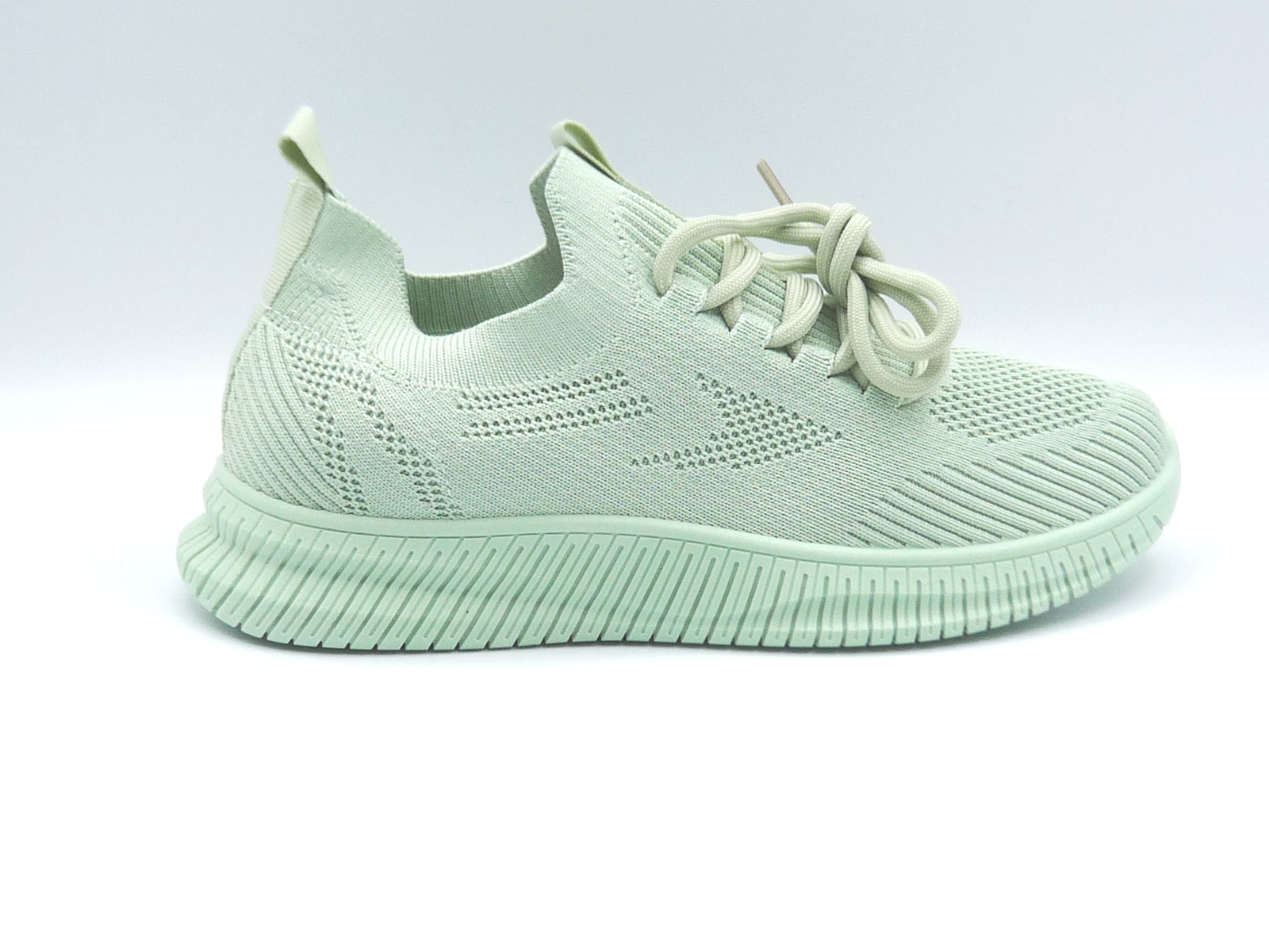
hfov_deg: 39.7
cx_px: 634
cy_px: 476
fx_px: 1760
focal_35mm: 48
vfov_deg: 30.3
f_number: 5
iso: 100
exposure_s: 1/200
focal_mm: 4.8
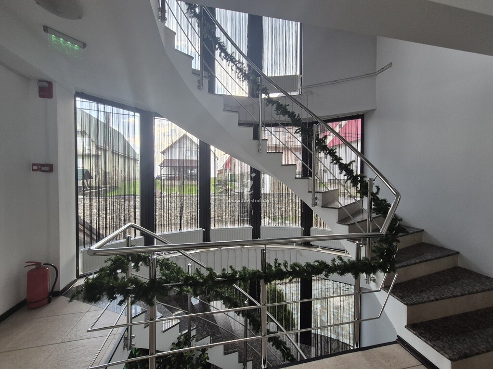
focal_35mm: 13
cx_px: 246
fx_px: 185
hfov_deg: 106.2
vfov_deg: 89.9
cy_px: 184
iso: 125
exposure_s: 1/50
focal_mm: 2.2
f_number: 2.2
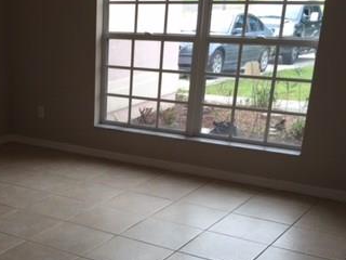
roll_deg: -0.5
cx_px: 42
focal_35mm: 58
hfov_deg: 31.8
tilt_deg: -22.6
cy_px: 249
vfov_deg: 24.3
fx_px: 580
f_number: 2.2
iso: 40
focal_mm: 4.15
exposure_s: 1/120
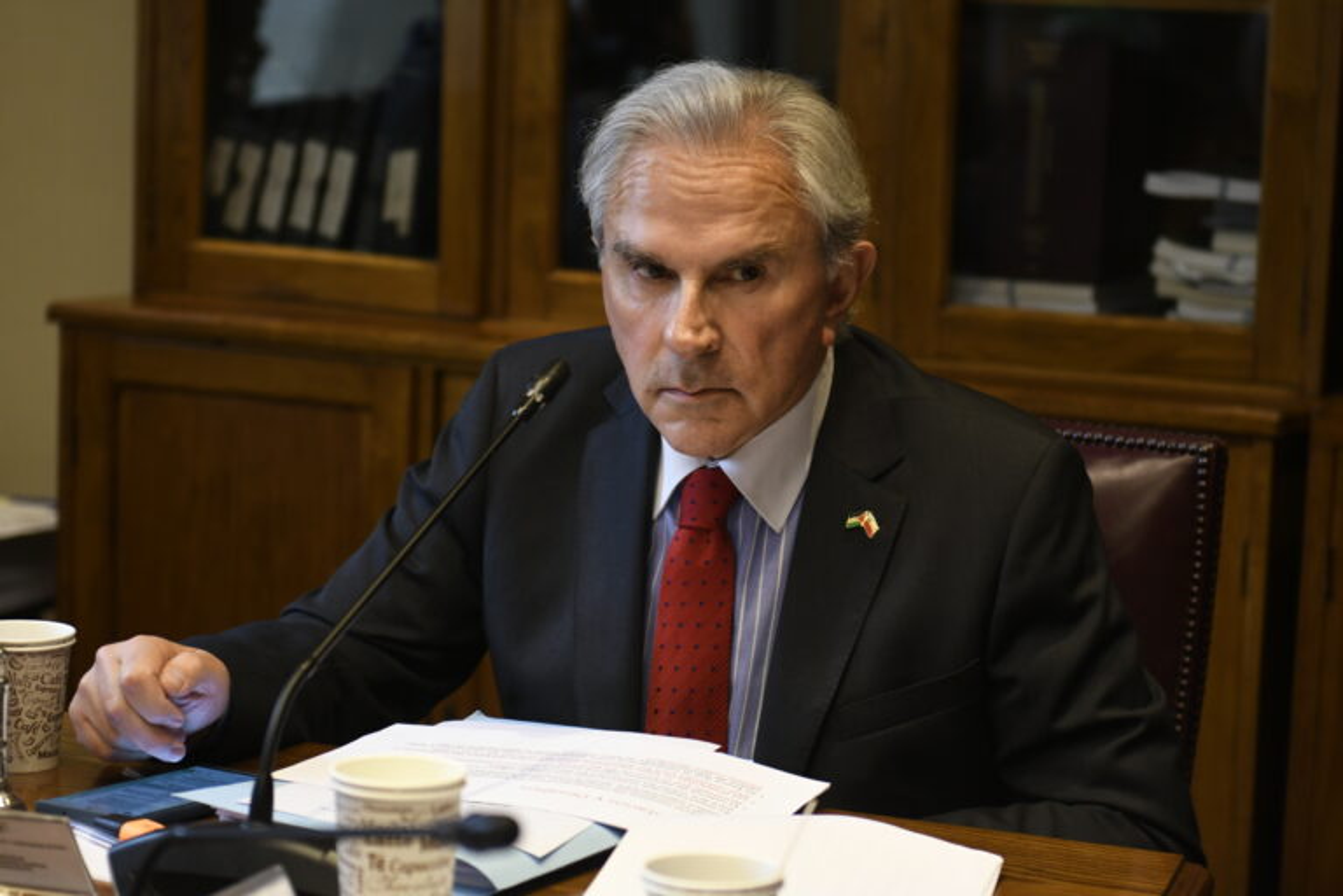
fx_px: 3917
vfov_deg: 13.0
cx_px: 672
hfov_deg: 19.5
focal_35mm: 105
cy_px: 448
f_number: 2.8
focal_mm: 70
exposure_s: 1/200
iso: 1000
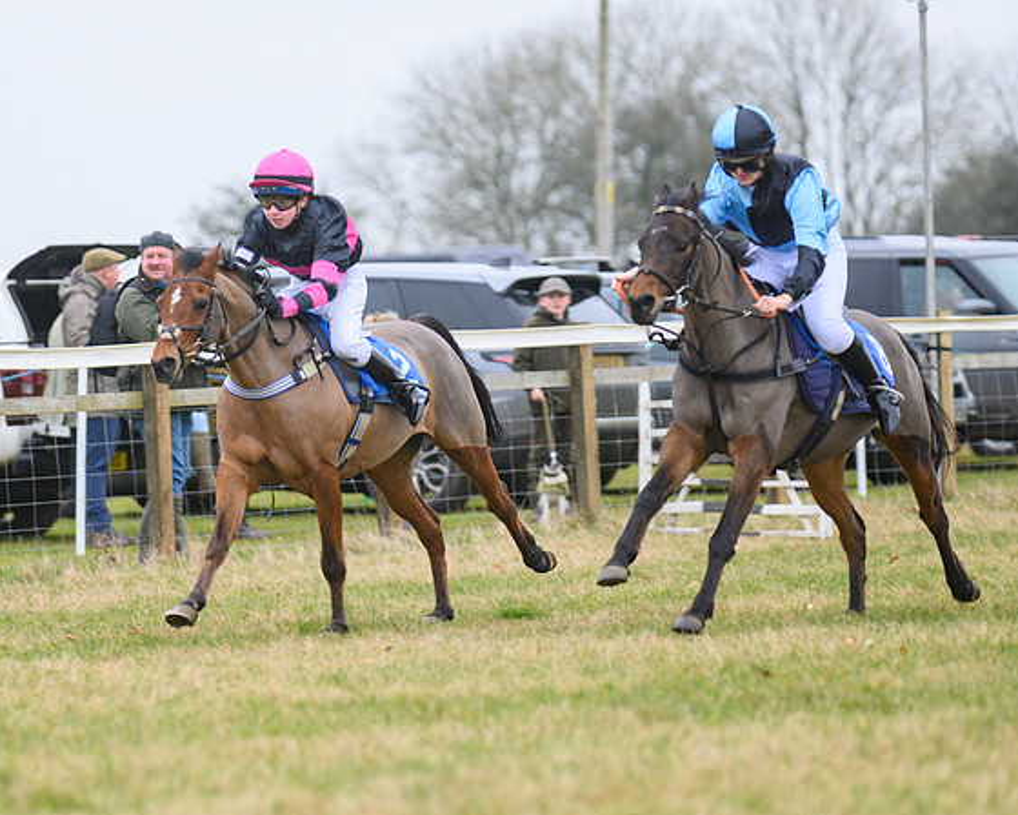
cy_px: 362
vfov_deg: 6.3
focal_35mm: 246
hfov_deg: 7.9
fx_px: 7412
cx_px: 284
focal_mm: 180
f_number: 4
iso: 800
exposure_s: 1/500
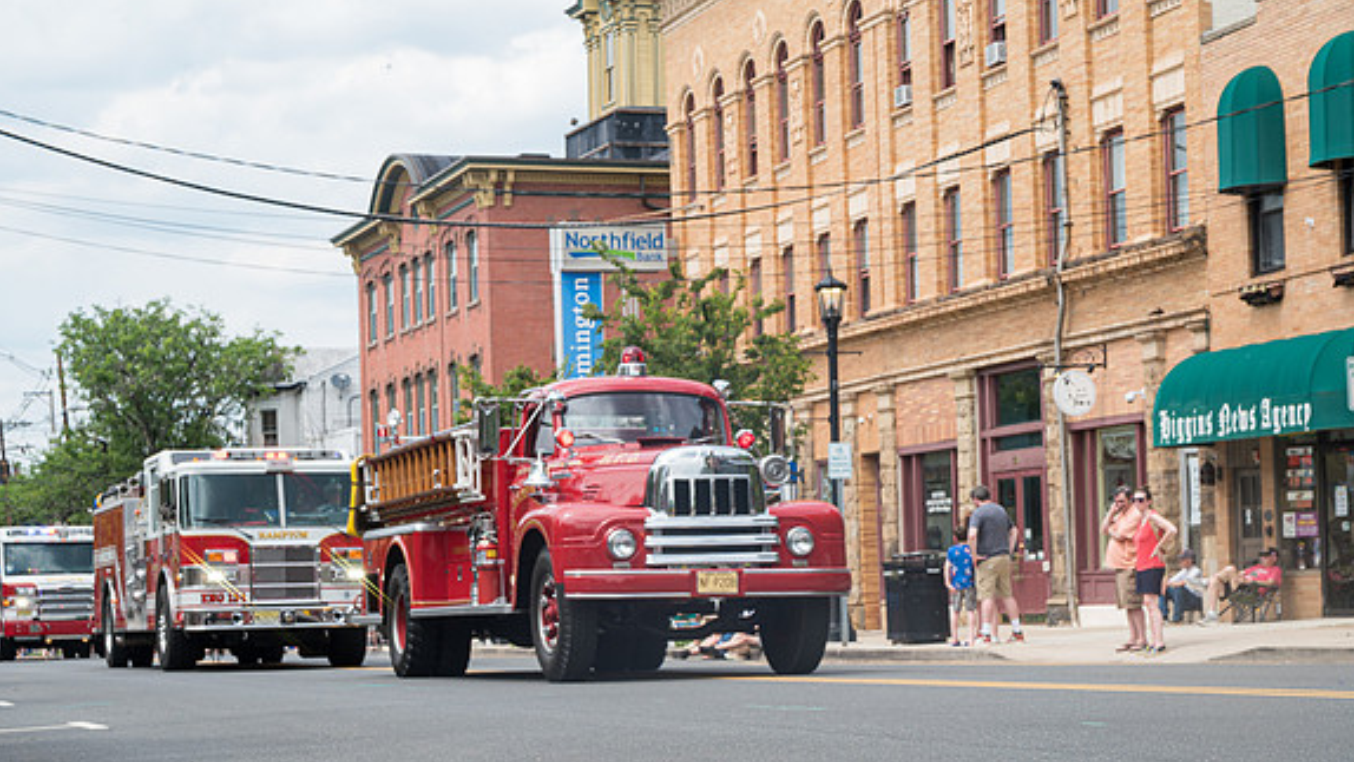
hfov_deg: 28.6
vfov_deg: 16.3
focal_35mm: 74
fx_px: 2657
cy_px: 444
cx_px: 679
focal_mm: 70
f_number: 10
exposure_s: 1/100
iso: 100
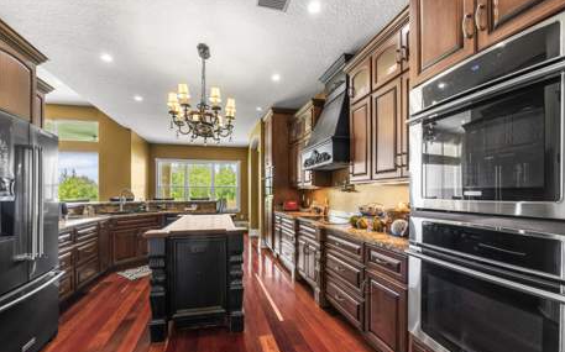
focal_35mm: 15
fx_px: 231
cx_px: 276
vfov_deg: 74.5
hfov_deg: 101.5
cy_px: 193
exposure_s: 1
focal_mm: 14
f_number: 9
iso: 800
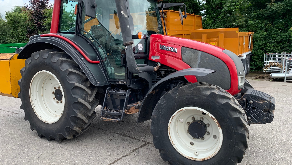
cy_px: 79
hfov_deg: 66.1
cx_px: 144
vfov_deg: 40.2
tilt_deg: -8.7
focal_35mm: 29
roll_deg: +0.5
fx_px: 225
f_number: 1.8
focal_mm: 4.25
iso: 25
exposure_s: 1/465
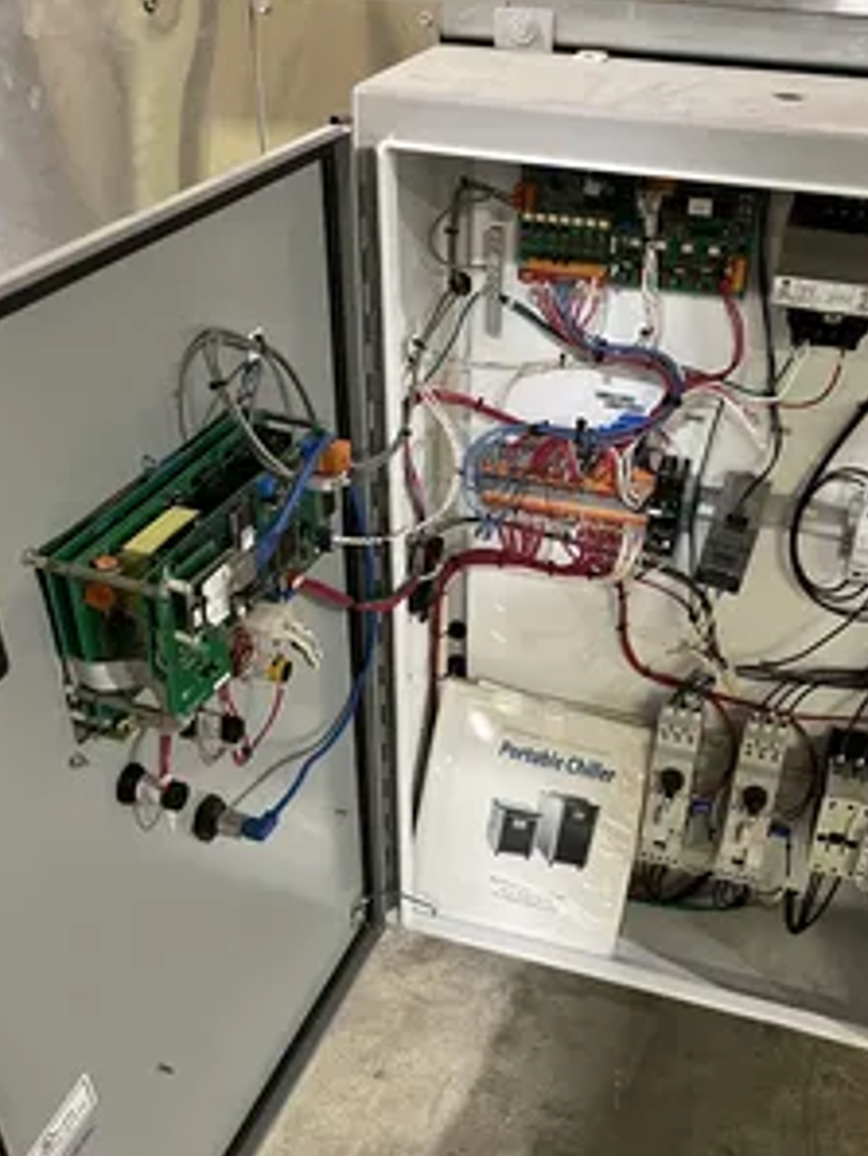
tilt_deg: -33.8
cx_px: 498
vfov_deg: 52.4
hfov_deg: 40.6
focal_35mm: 35
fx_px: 1169
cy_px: 673
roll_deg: -0.1
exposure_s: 1/60
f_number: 1.6
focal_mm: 4.2
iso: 500
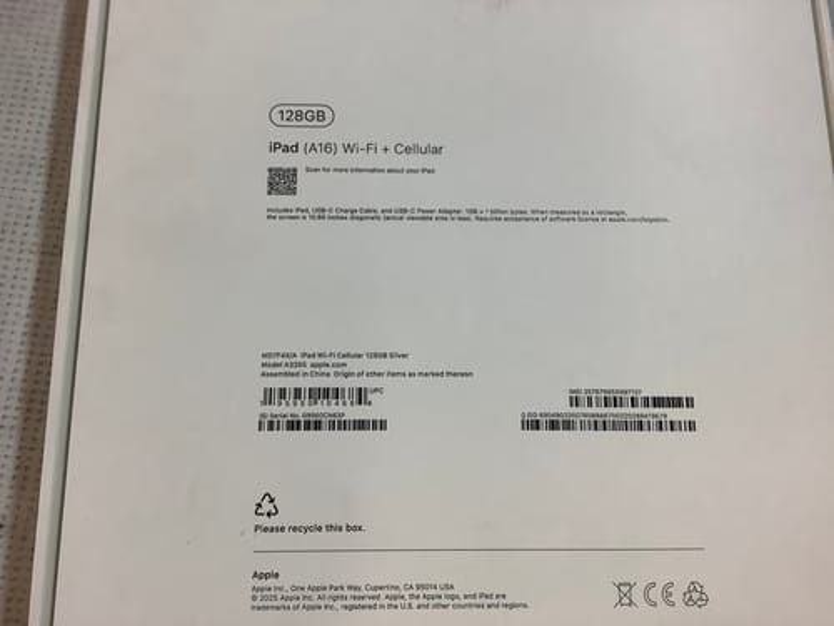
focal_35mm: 31
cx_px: 417
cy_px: 313
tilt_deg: -76.8
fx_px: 747
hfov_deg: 58.4
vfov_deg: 45.4
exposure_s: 1/50
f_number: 2.4
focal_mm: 3.3
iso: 80
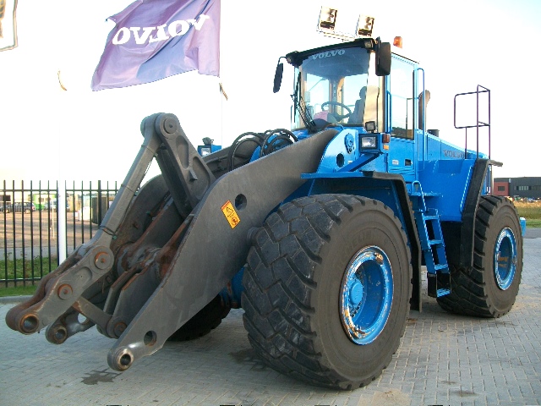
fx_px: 531
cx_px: 270
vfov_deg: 41.8
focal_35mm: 34
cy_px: 203
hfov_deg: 54.0
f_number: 2.7
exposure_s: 1/100
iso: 64
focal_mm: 6.1
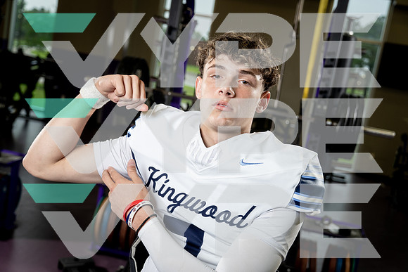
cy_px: 136
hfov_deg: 45.4
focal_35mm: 43
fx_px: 487
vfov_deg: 31.2
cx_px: 204
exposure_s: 1/250
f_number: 4
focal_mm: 43
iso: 640
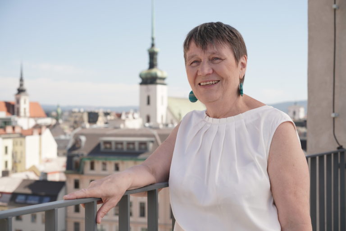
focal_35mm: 55
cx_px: 173
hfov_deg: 36.2
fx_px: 529
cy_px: 116
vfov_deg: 24.6
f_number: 5.6
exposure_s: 1/400
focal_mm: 55
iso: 100
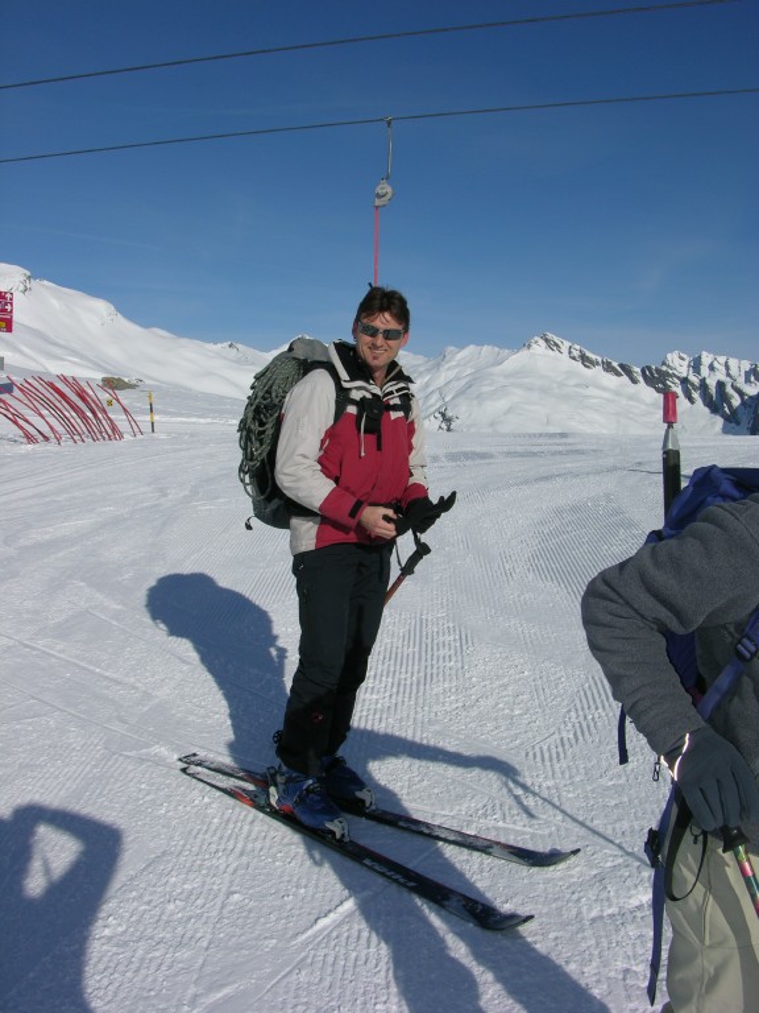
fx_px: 1023
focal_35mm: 35
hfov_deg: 40.7
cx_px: 380
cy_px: 506
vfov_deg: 52.6
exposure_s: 1/456
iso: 50
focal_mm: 8.9
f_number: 8
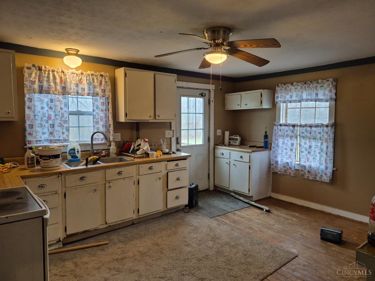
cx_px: 188
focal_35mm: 23
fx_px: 249
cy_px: 140
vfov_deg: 58.9
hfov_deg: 73.9
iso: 320
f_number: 1.8
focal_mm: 5.4
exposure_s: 1/120
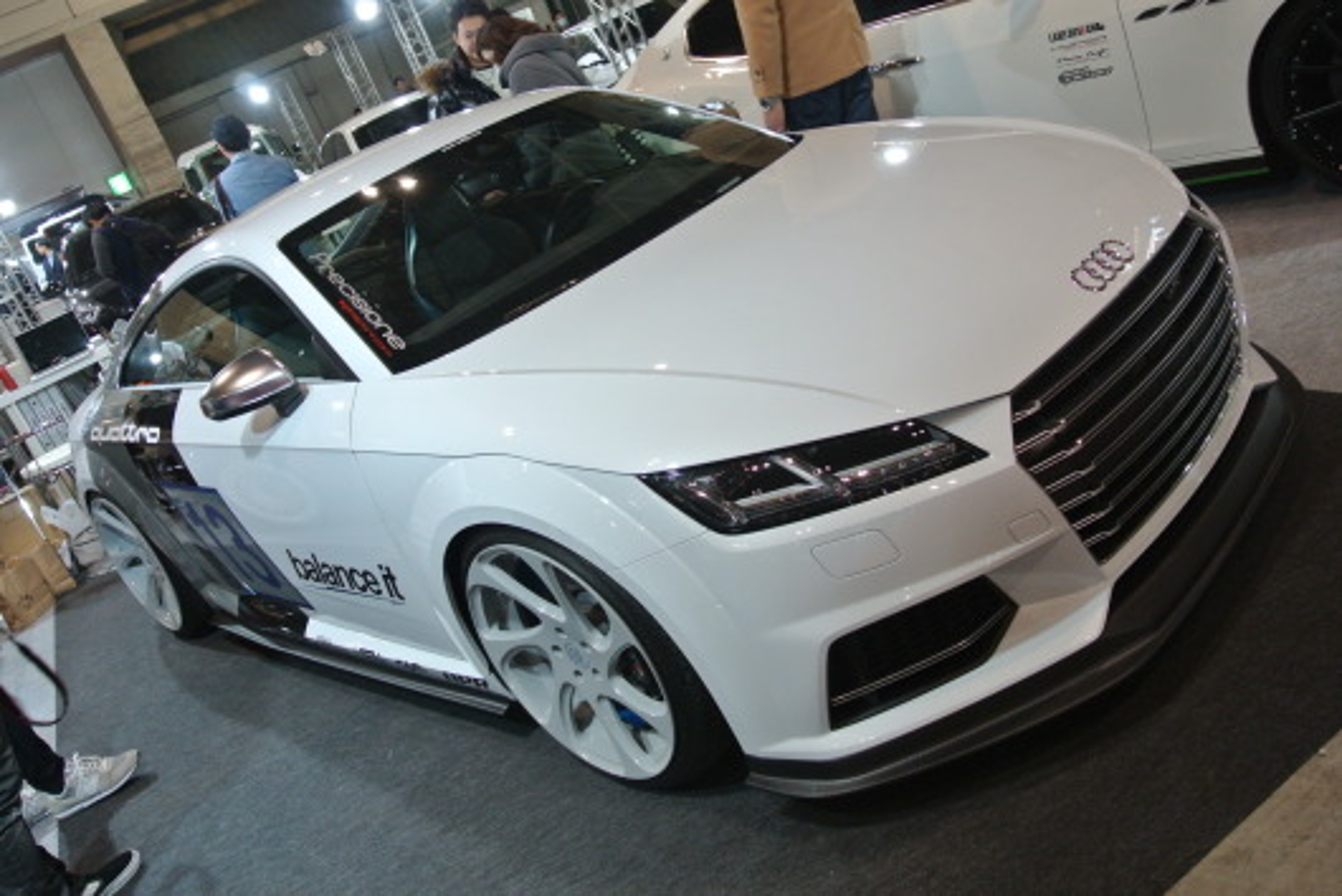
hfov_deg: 58.7
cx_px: 671
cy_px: 448
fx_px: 1193
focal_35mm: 32
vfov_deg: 41.2
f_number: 3.8
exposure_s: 1/60
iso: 500
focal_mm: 12.2
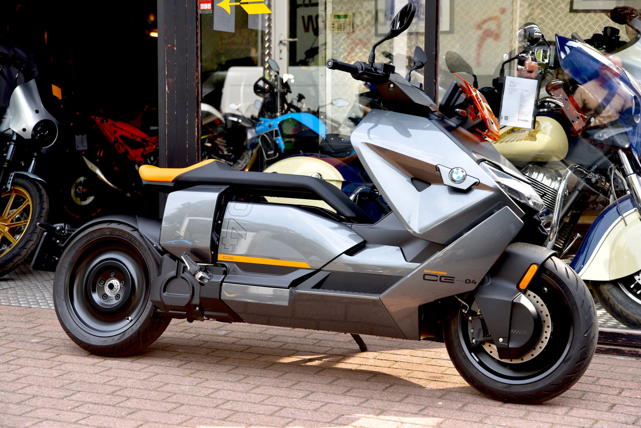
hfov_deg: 28.8
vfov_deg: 19.5
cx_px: 320
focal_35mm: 70
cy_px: 214
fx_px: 1247
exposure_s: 1/80
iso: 100
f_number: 4.5
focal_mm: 70
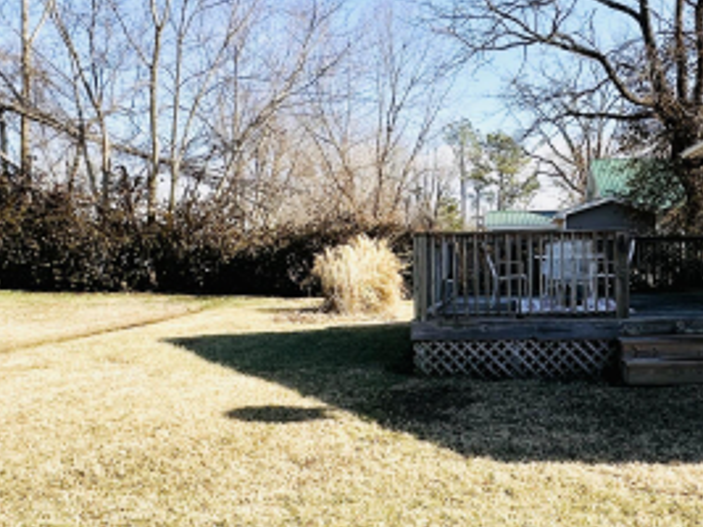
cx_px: 459
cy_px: 245
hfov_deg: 51.8
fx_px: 710
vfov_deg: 40.6
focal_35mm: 35
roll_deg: +0.6
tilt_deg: +0.8
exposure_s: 1/1435
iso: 50
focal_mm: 2.22
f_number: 2.2
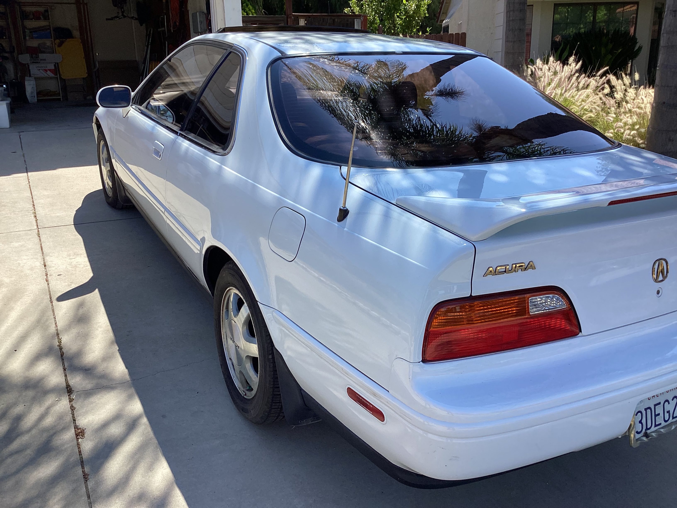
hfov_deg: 58.4
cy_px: 254
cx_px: 338
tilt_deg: -16.5
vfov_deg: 45.4
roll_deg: +1.5
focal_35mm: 31
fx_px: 606
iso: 25
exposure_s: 1/858
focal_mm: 3.3
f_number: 2.4
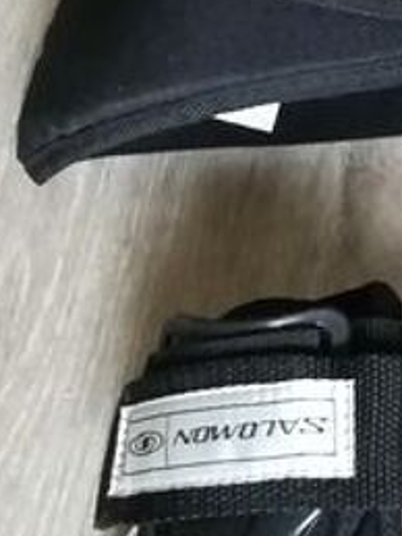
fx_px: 2077
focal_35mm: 134
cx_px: 491
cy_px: -289
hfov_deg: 10.8
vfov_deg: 13.8
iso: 400
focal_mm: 3.83
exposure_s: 1/33.3
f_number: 2.2
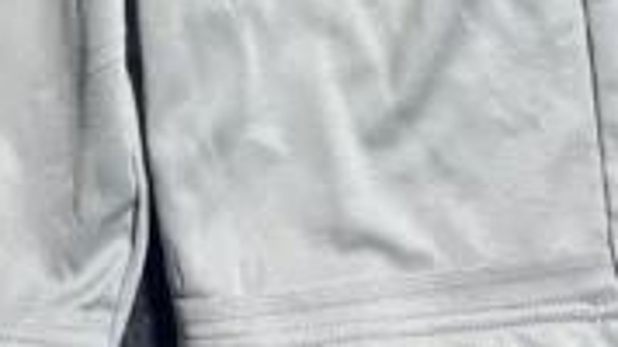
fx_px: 1392
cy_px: -196
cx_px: 156
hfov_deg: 24.7
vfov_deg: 13.3
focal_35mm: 85
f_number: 1.5
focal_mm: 5.7
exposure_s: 1/50
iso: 160
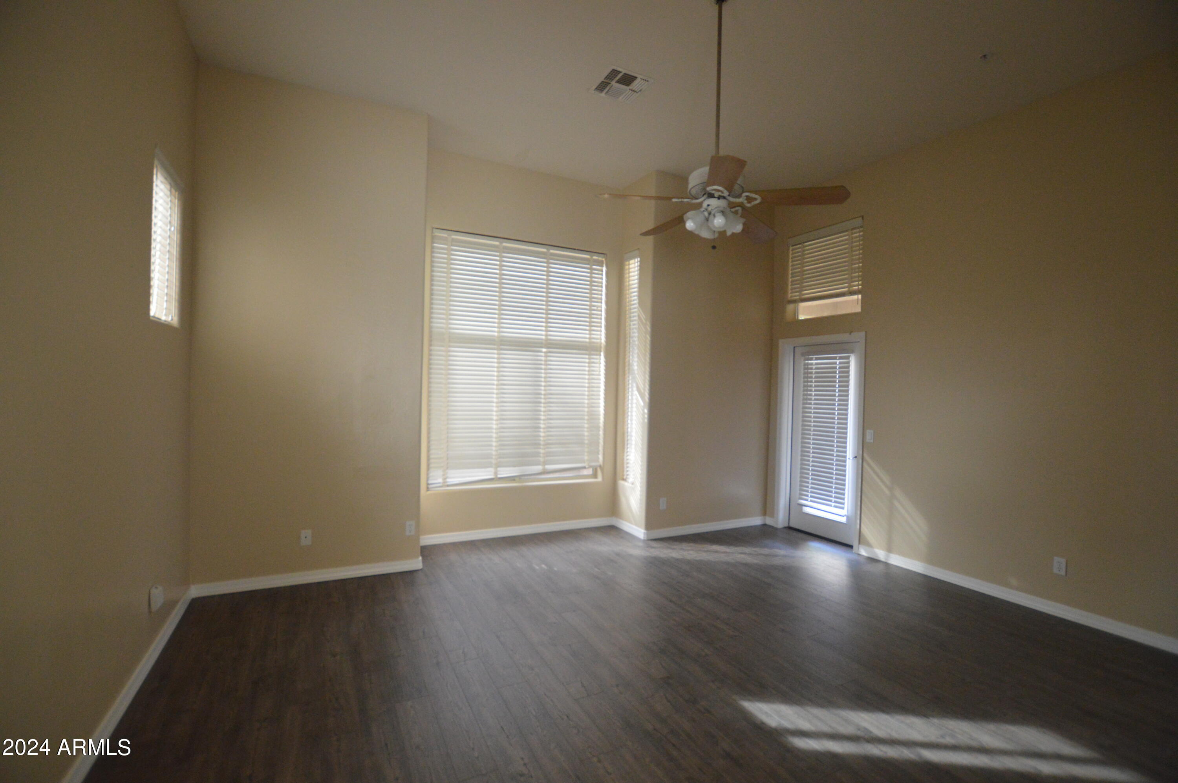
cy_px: 392
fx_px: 490
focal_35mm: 15
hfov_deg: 100.4
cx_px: 589
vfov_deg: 77.2
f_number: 3.5
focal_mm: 10
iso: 2000
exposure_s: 1/60
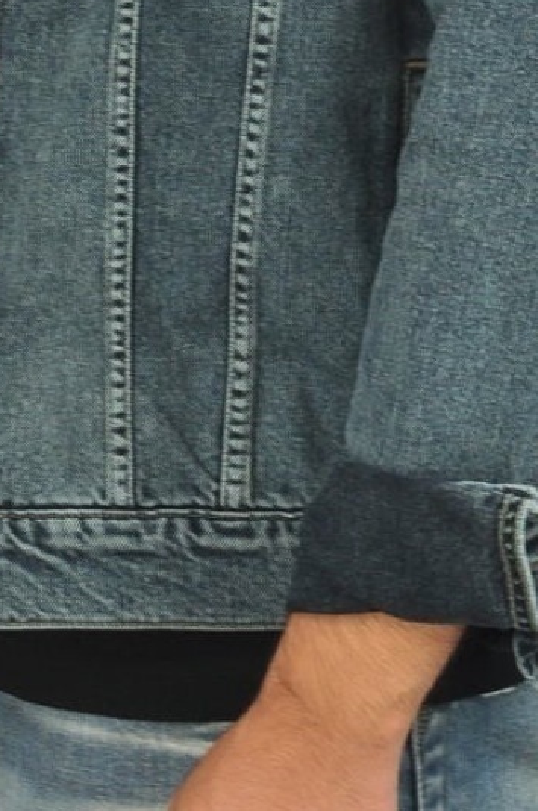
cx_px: 382
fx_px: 7983
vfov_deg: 5.8
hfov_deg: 3.9
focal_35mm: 355
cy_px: -165
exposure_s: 1/125
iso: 500
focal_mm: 70
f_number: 9
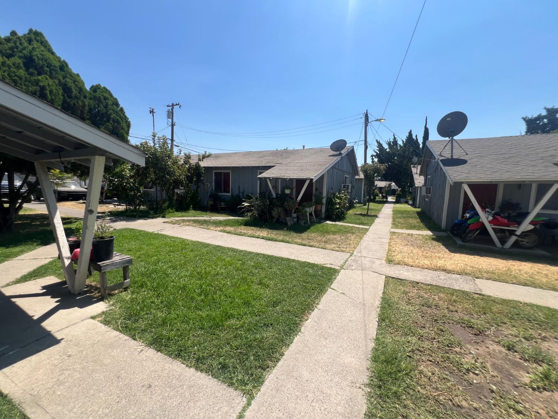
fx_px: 210
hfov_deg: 106.2
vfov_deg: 89.9
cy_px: 210
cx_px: 279
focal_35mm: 13
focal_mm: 1.57
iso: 32
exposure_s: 1/1508
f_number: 1.8
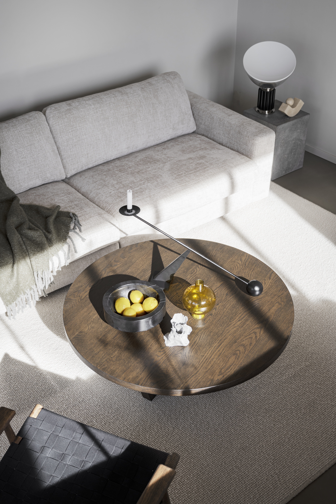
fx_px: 602
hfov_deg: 31.2
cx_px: 168
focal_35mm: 43
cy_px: 252
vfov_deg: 45.4
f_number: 4
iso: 100
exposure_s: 1/250
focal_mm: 43
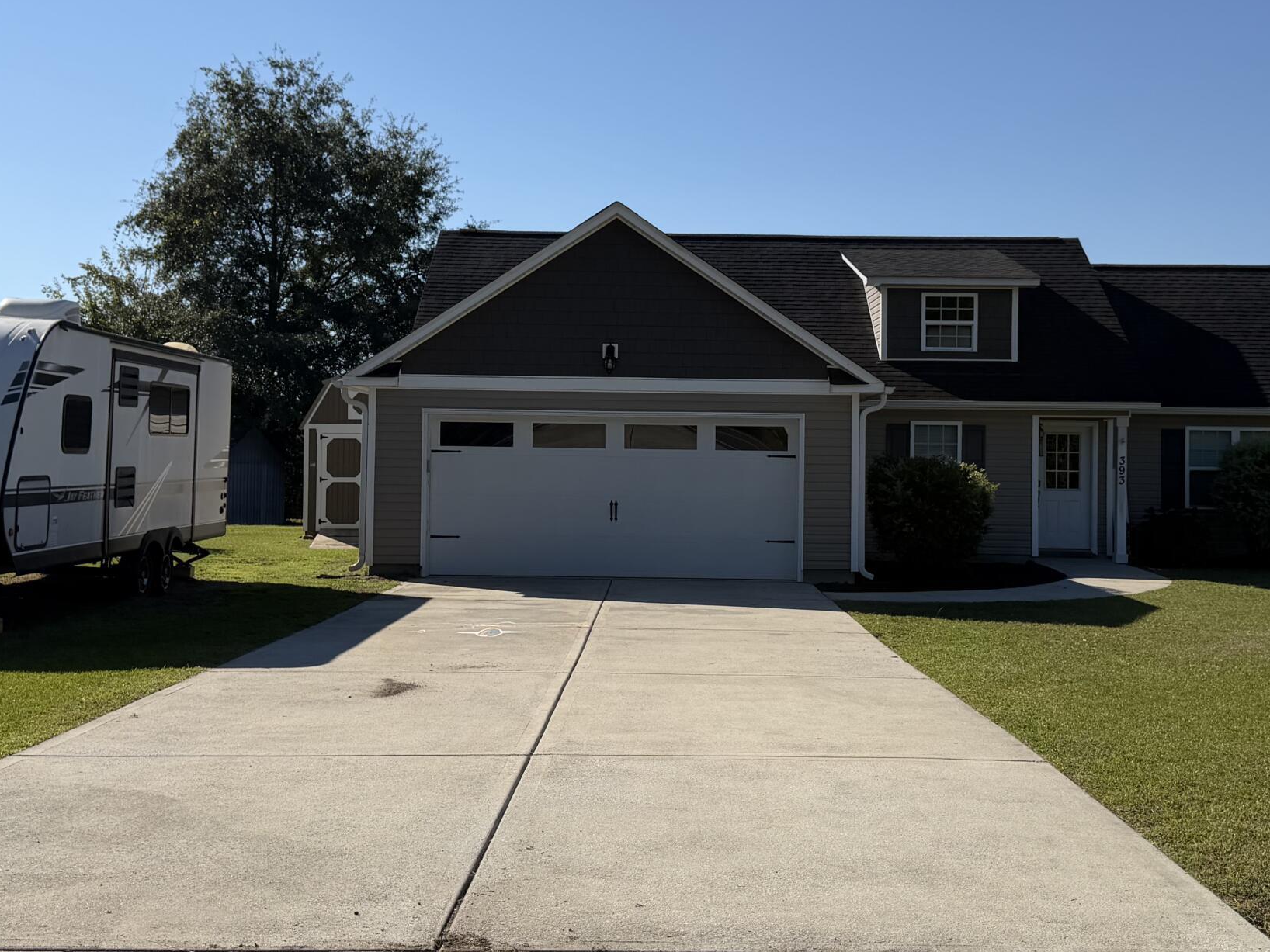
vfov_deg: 32.8
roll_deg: -0.3
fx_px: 1614
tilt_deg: +1.1
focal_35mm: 44
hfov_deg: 42.9
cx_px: 675
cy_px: 423
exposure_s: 1/7353
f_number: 1.78
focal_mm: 6.76
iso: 80
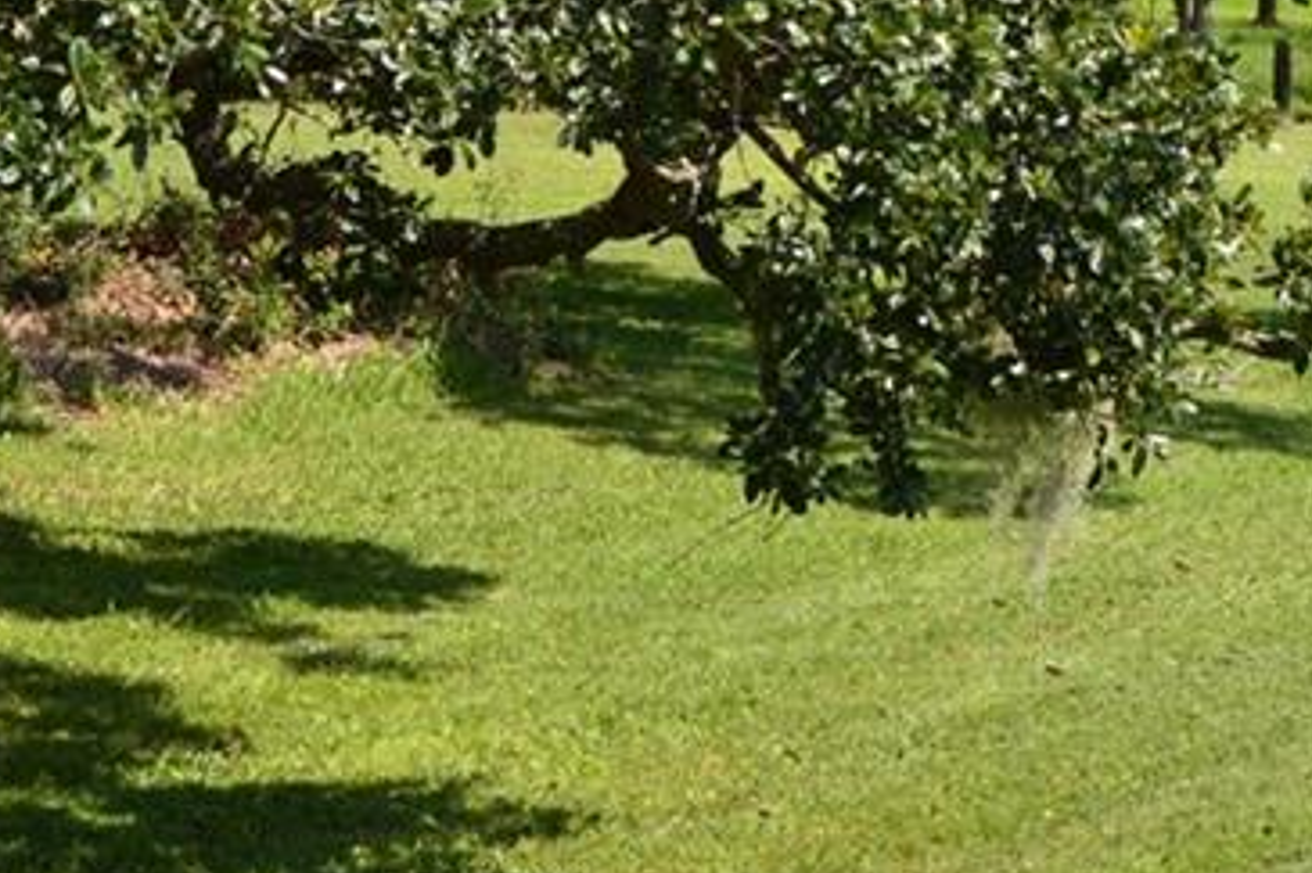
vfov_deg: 9.5
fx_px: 5209
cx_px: 701
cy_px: -187
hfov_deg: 14.4
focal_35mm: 143
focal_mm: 34
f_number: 11
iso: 400
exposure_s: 1/400
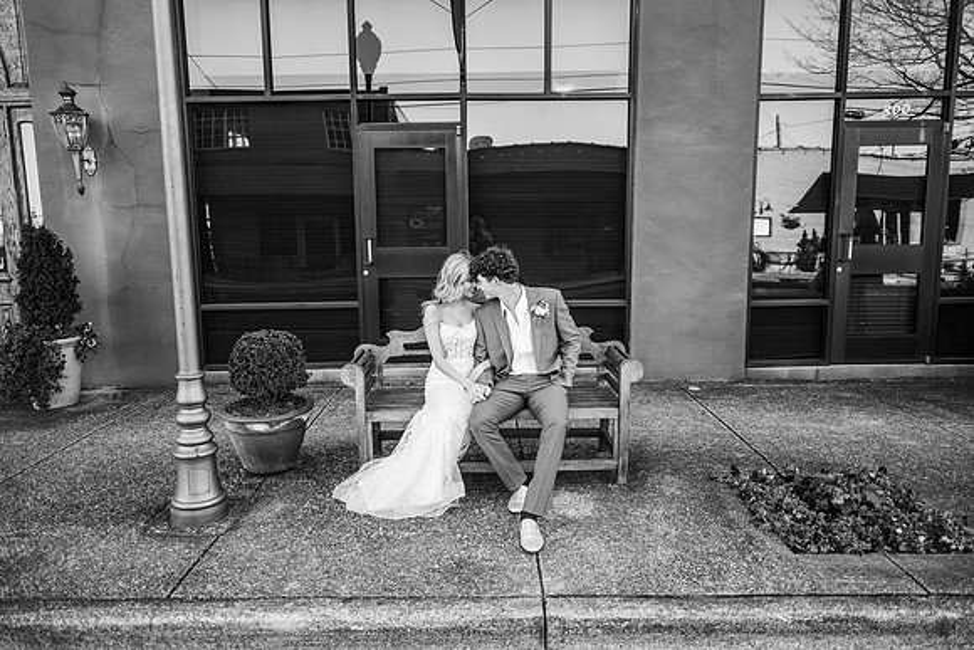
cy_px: 325
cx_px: 487
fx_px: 649
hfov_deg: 73.7
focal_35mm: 24
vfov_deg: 53.2
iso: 160
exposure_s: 1/320
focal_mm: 24
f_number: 2
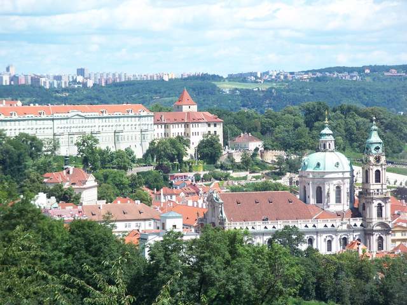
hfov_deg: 12.7
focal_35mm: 156
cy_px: 152
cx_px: 204
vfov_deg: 9.5
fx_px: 1834
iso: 64
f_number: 4
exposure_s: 1/320
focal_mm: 32.9
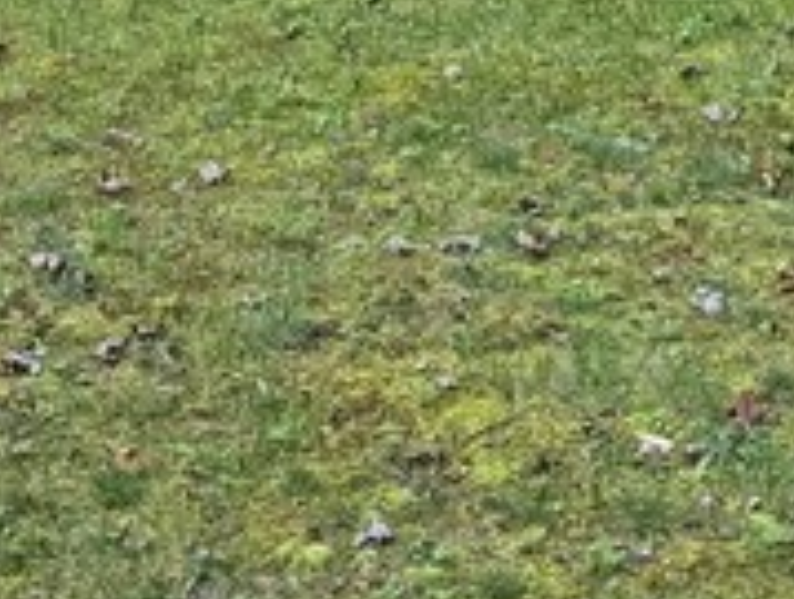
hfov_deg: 14.4
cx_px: 470
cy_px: -302
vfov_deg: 10.5
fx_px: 3149
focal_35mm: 137
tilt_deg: -5.8
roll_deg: +2.5
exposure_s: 1/356
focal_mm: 6.76
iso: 80
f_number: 1.78
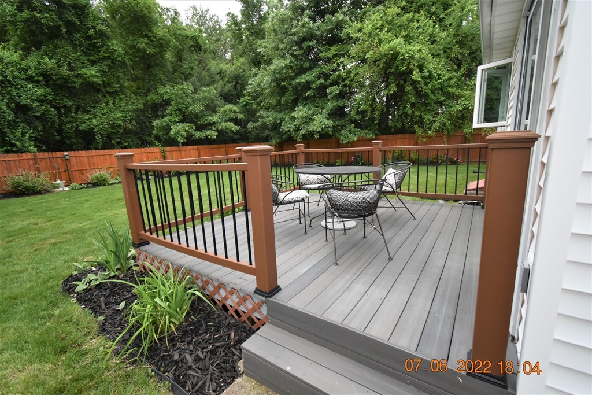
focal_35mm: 15
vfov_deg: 77.3
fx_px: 247
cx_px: 296
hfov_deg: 100.4
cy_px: 198
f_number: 5
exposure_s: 1/60
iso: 800
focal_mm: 10
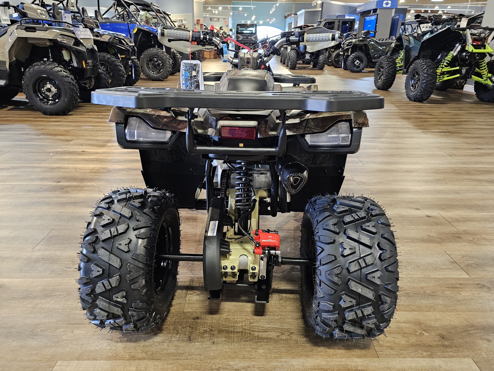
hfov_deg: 73.9
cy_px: 186
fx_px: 328
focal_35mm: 23
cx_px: 247
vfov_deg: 58.9
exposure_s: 1/60
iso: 800
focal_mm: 6.3
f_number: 1.7
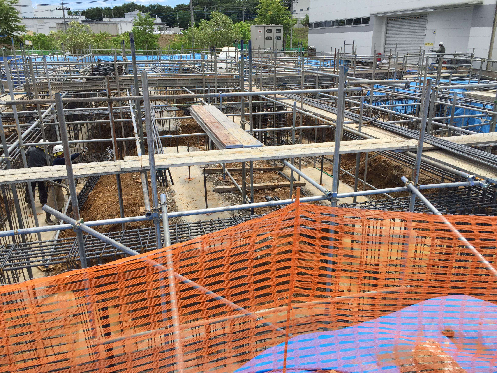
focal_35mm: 29
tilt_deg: -18.6
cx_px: 248
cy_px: 186
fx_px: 416
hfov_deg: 61.7
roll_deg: -1.4
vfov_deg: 48.2
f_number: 2.2
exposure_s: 1/1522
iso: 32
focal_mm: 4.15
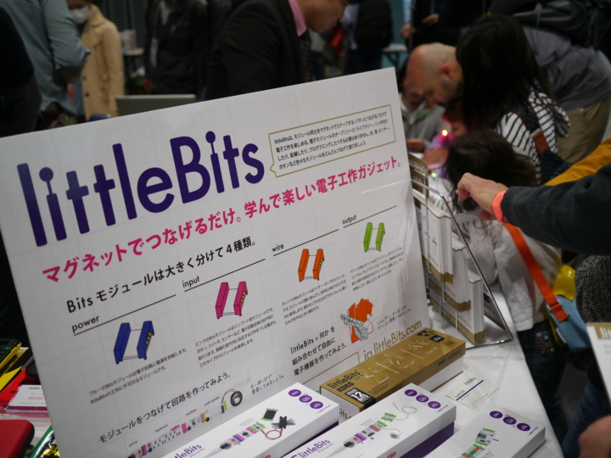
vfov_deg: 36.0
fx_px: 706
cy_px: 229
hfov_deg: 46.8
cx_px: 306
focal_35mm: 40
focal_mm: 20
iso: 320
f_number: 1.7
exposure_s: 1/125
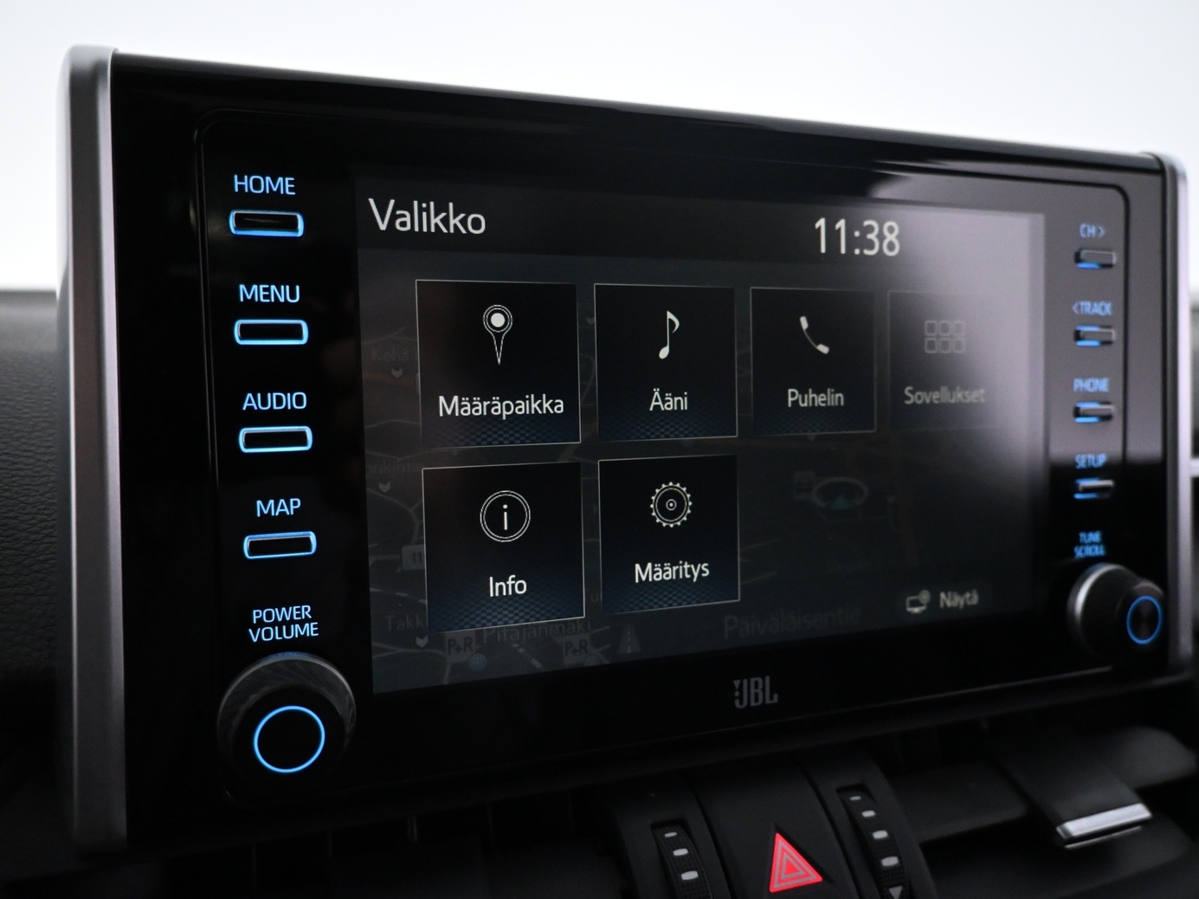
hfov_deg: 65.3
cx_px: 620
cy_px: 450
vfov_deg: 51.3
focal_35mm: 27
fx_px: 935
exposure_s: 1/80
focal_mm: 16
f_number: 3.5
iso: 3200
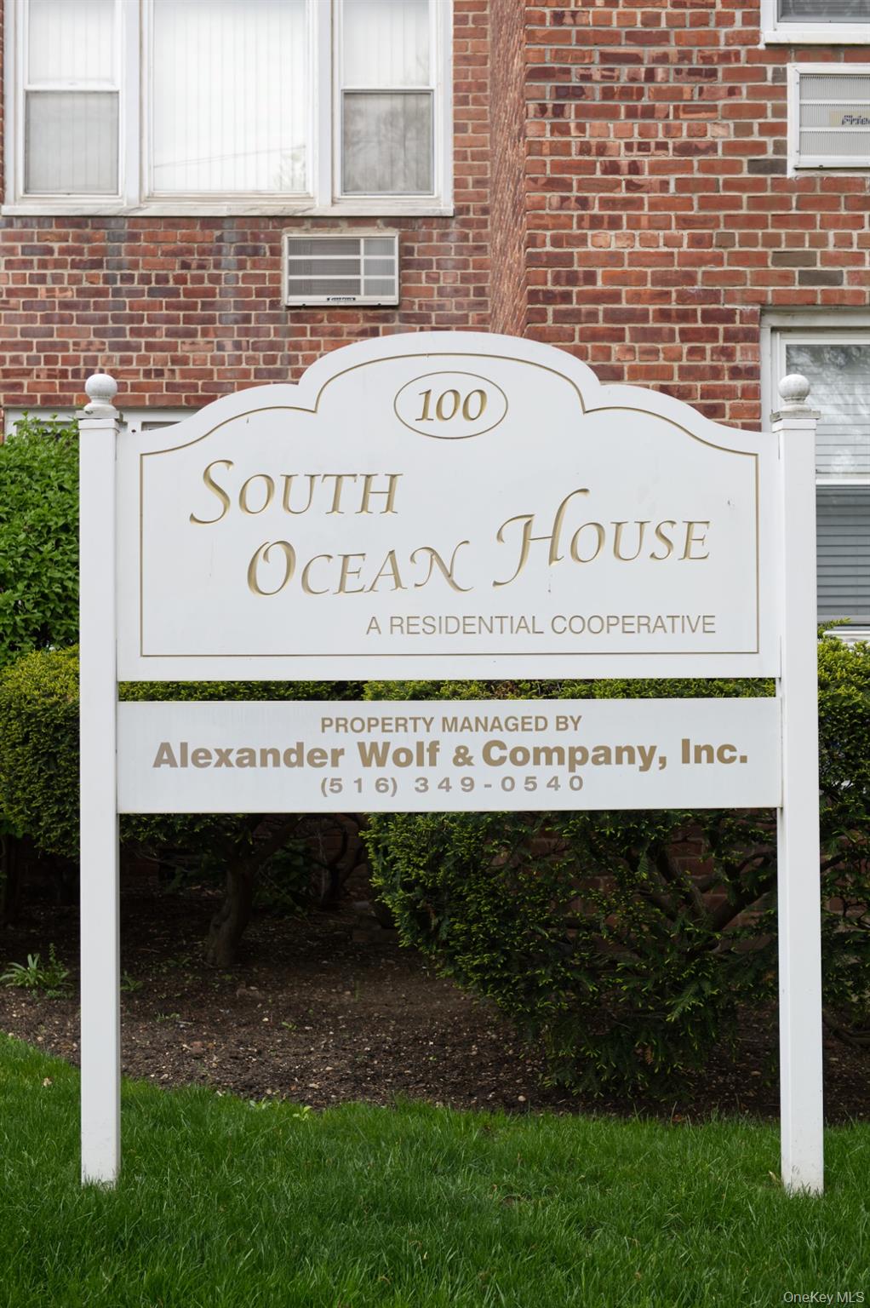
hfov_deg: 27.0
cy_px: 654
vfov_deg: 39.6
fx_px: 1815
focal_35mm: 50
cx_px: 435
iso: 320
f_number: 5.6
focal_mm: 50
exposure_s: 1/750
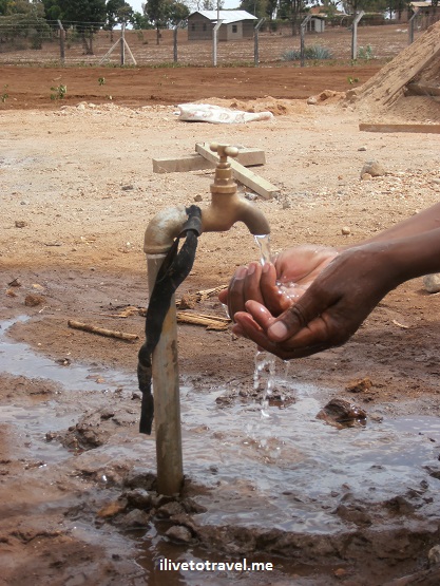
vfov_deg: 25.0
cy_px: 293
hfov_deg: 18.9
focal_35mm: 78
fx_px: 1320
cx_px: 220
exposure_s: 1/250
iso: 80
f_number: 4.8
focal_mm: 13.79
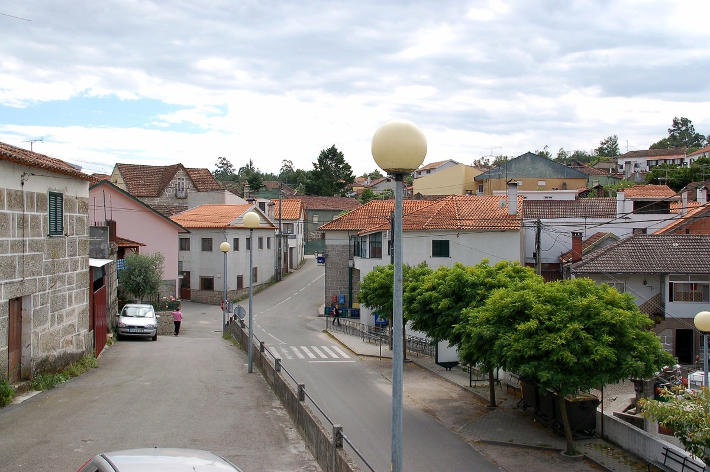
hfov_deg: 49.6
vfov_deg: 34.1
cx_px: 355
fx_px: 768
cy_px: 236
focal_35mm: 39
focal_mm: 26
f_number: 8
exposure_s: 1/250
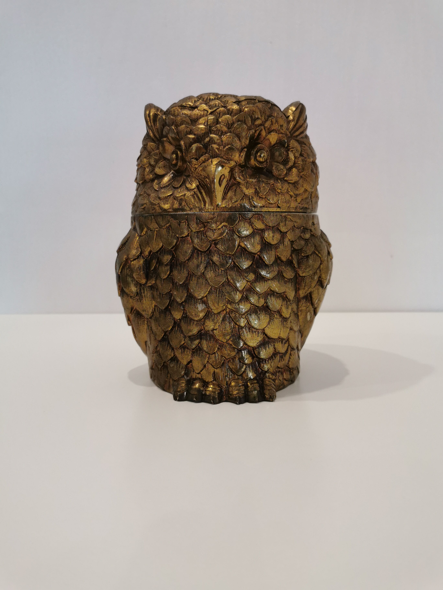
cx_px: 222
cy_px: 295
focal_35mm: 27
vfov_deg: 65.3
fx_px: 461
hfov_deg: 51.4
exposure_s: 1/100
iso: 160
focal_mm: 5.58
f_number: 1.8
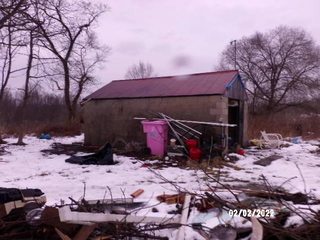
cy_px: 120
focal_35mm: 26
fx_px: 240
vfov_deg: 53.1
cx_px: 160
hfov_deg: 67.3
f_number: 7.52
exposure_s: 1/90
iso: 100
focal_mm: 4.7
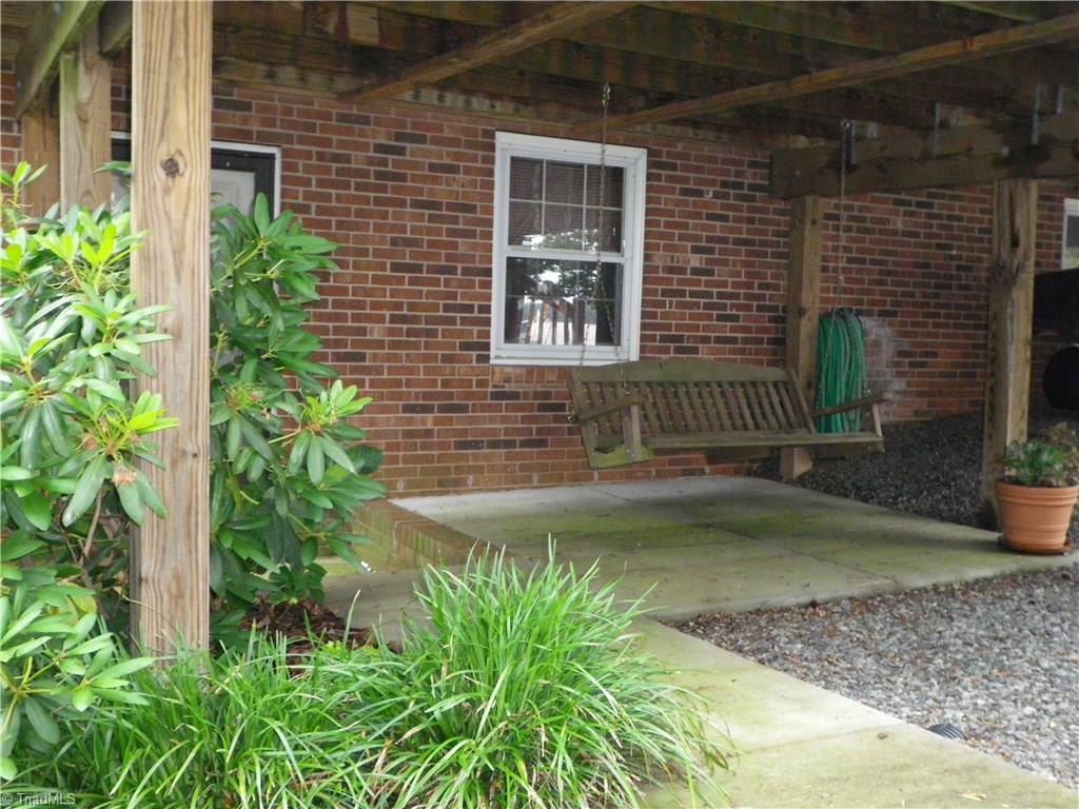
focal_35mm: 39
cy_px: 404
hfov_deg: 47.9
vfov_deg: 36.8
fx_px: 1216
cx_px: 540
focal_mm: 6.9
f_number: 3
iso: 640
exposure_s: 1/80
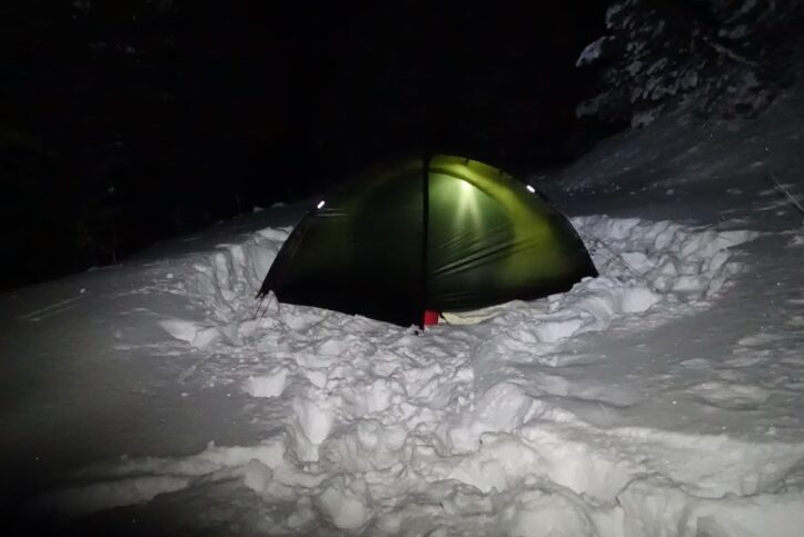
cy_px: 253
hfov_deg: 55.5
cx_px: 337
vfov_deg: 38.9
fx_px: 760
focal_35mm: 34
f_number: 1.8
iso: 6400
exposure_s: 1/10
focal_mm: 8.8
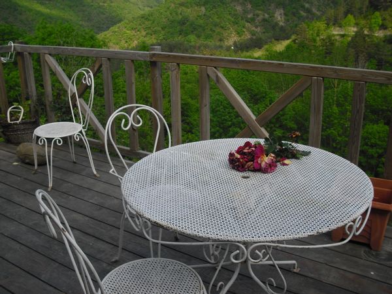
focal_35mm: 38
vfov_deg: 37.7
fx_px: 430
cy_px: 147
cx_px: 196
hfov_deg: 49.0
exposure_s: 1/200
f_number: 5.6
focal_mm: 6.2
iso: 64
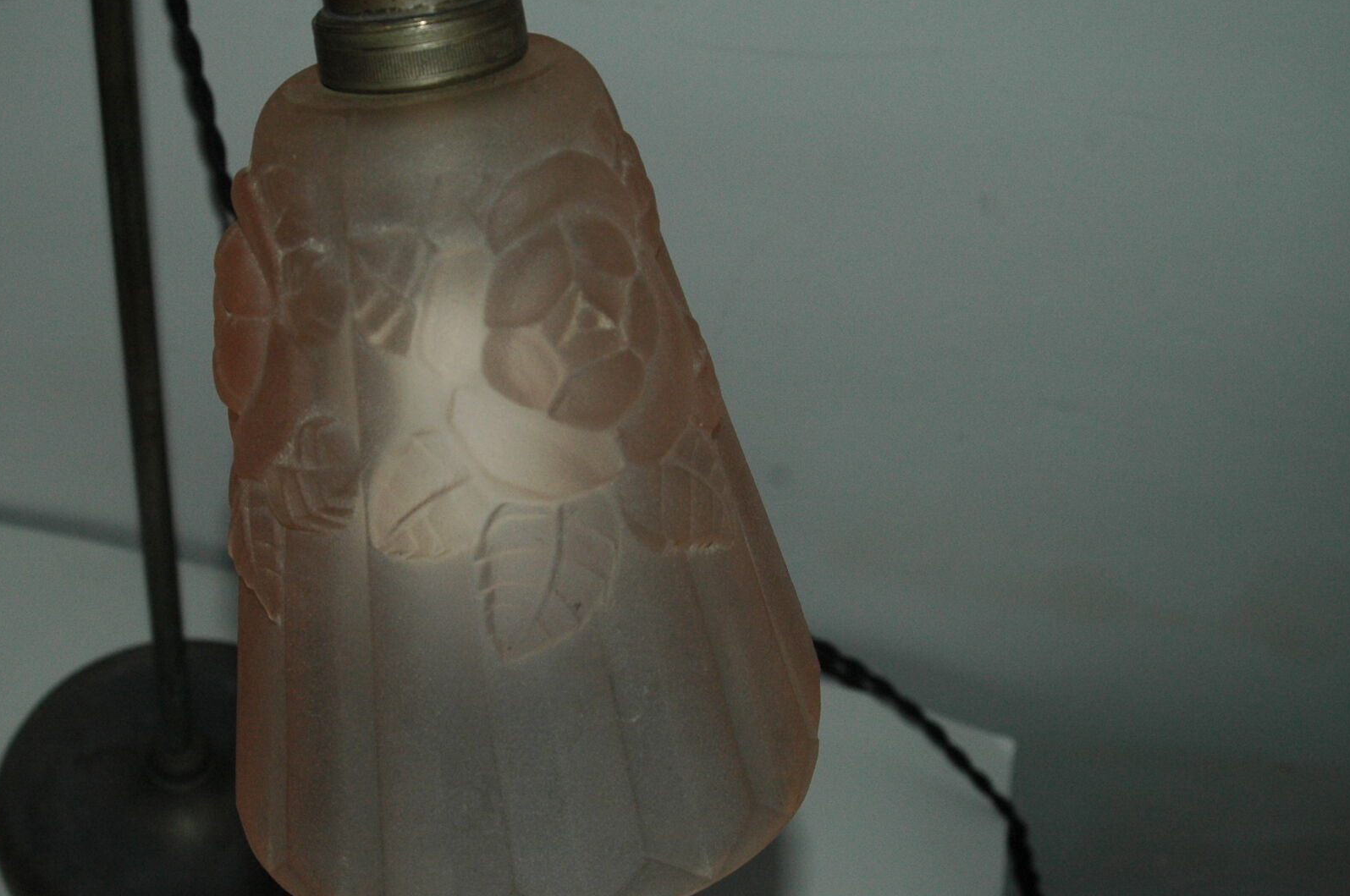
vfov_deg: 22.9
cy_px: 395
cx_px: 493
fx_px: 2210
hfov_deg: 33.8
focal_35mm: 59
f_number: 7.1
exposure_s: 1/125
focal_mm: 28
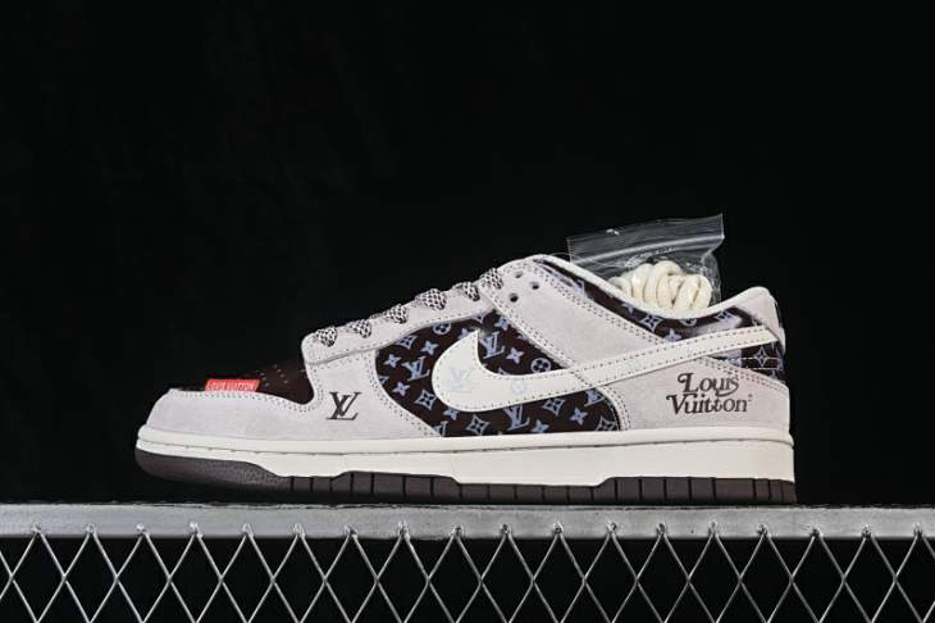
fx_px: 1947
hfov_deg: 27.0
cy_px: 312
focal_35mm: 75
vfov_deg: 18.2
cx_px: 468
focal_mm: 50
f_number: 8
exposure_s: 1/80
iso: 160
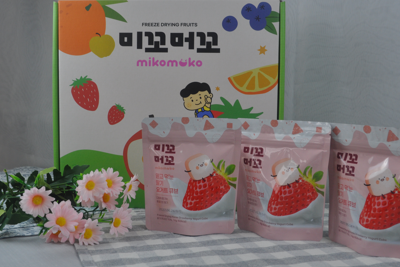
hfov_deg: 44.5
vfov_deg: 30.5
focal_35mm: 44
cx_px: 209
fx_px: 489
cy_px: 131
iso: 400
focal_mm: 26
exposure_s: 1/100
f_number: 10
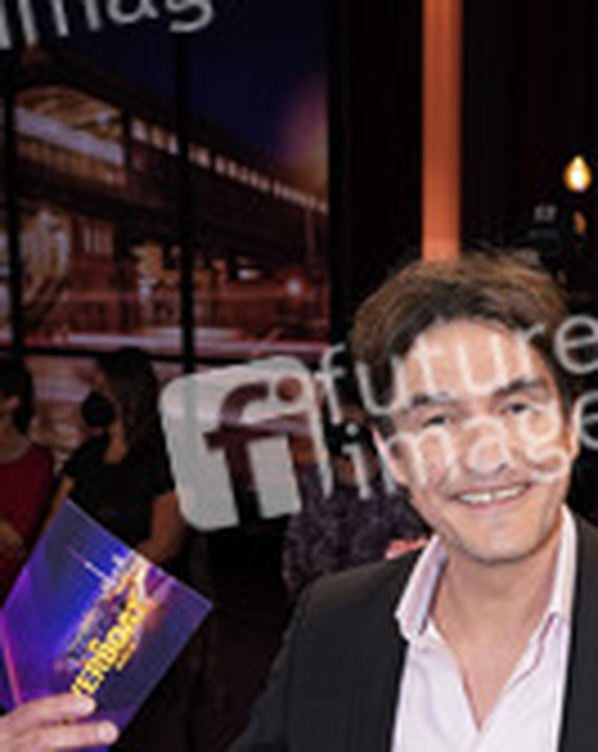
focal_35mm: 63
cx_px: 522
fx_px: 1398
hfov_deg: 23.6
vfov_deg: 29.1
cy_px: 648
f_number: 4.5
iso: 1600
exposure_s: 1/125
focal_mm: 28
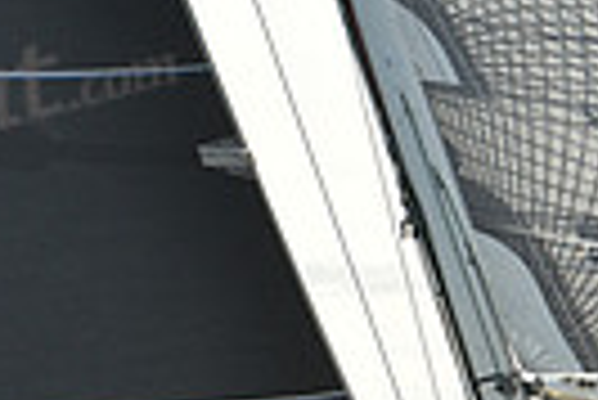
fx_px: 5072
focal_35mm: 305
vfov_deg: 4.5
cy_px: 717
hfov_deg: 6.7
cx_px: 414
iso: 250
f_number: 8
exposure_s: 1/800
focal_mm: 70
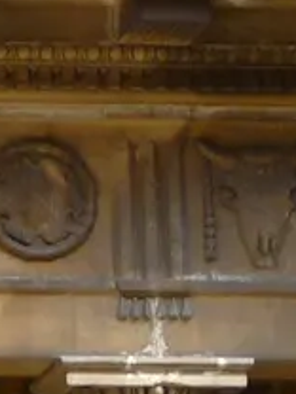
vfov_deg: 4.2
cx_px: -816
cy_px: -536
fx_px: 5267
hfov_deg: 3.1
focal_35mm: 462
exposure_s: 1/160
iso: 80
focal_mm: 9
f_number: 3.9
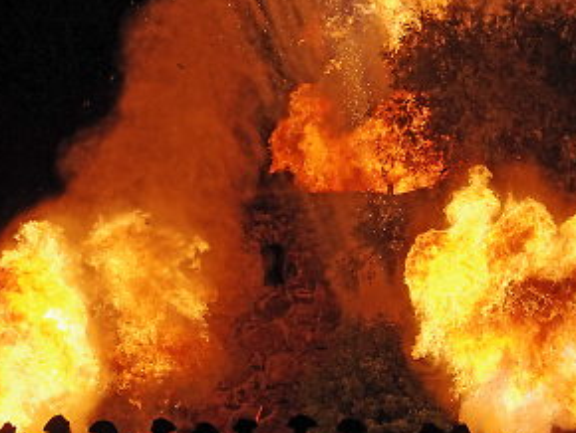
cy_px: 76
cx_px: 328
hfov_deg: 9.1
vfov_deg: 6.8
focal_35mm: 217
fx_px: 3614
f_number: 10
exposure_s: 1/1600
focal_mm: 73
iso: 1600
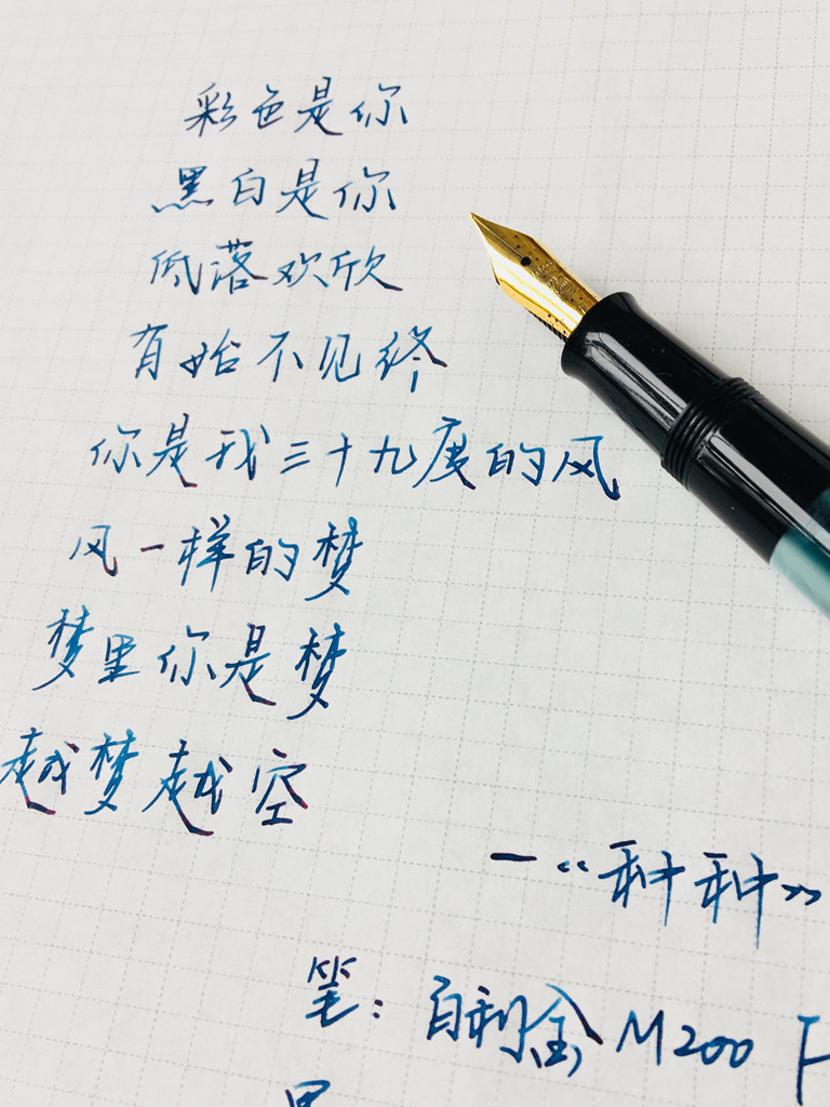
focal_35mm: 34
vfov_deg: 53.9
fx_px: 1087
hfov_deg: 41.7
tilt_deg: -67.3
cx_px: 458
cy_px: 592
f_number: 2.2
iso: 25
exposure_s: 1/50
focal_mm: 4.15
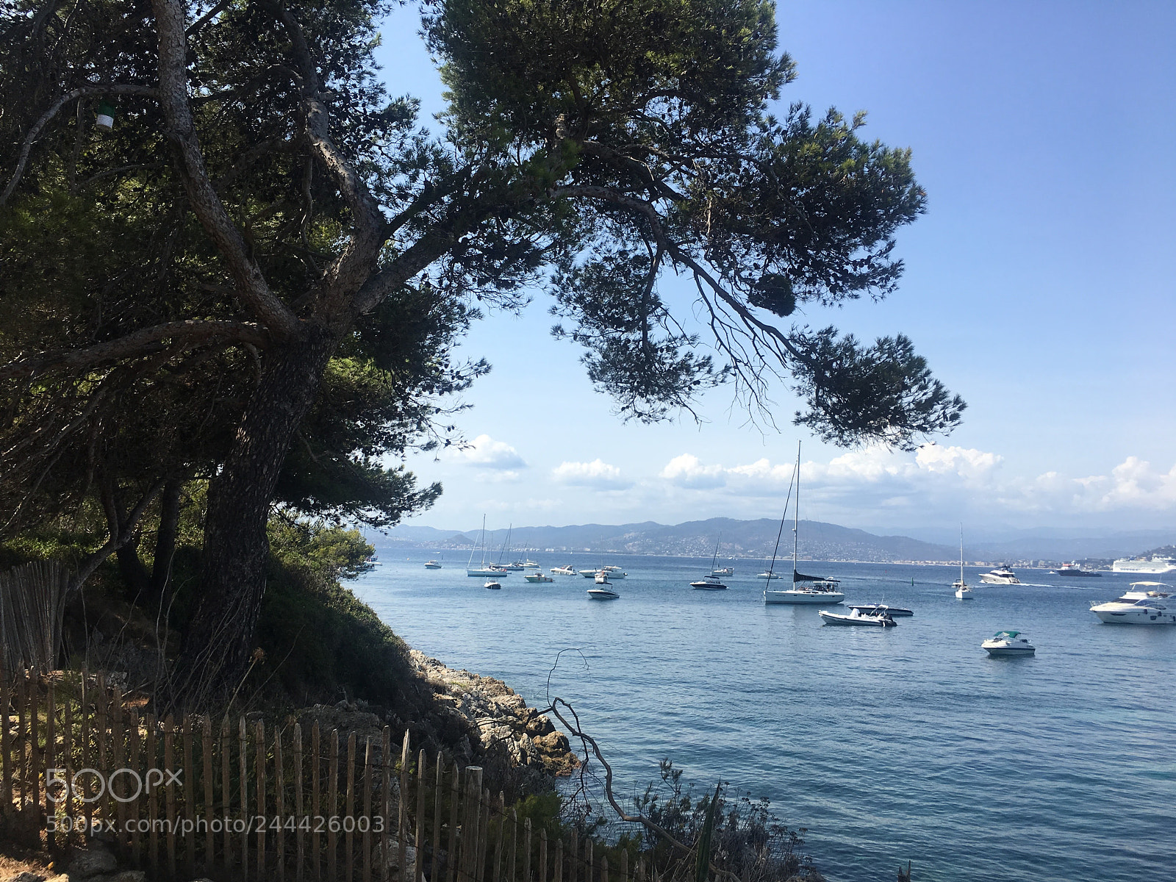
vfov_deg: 48.2
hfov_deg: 61.7
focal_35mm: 29
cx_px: 588
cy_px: 441
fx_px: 985
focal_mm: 4.15
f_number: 2.2
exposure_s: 1/1672
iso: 25
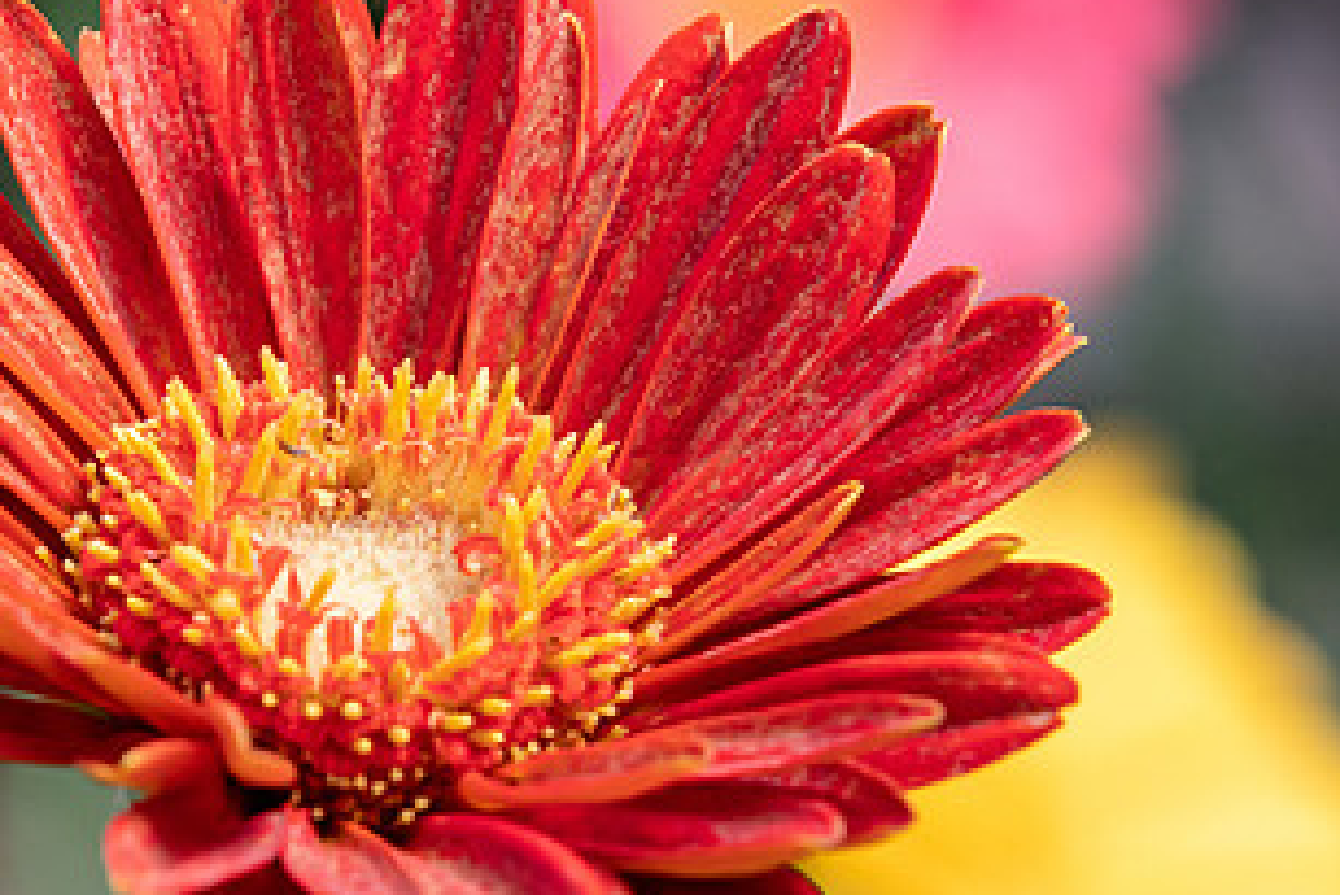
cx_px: 498
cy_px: 570
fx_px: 31615
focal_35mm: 849
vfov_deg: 1.6
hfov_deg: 2.4
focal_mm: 300
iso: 400
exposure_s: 1/160
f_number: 11
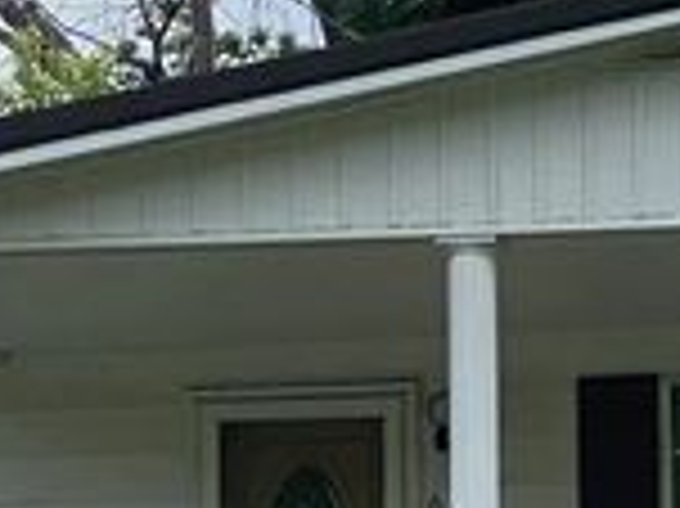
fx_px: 6929
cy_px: 877
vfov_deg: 4.2
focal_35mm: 353
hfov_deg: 5.5
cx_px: 1180
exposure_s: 1/1776
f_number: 2
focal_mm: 6
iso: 20
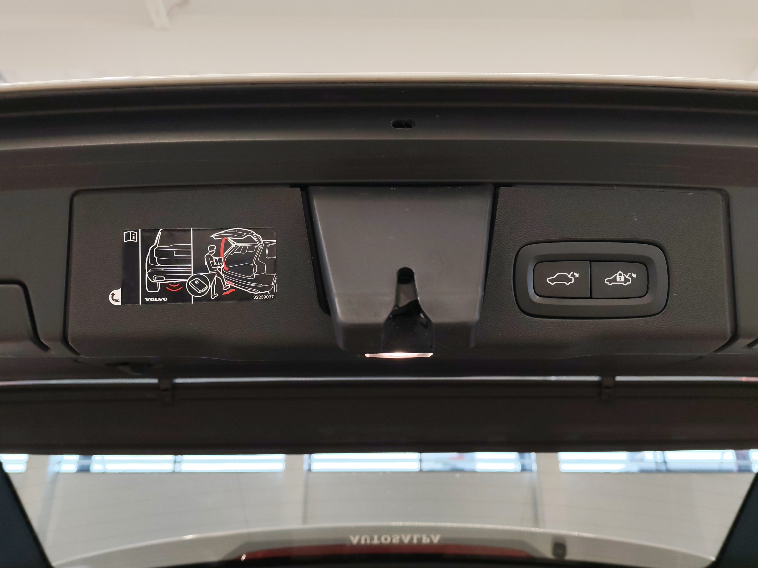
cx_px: 379
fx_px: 679
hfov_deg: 58.4
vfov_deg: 45.4
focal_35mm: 31
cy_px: 284
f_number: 1.9
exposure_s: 1/100
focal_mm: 6.12
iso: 320
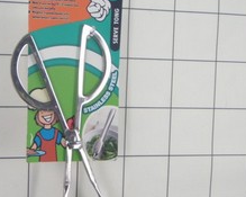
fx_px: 662
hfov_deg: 21.0
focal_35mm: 91
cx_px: 91
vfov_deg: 16.9
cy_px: 116
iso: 125
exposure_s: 1/40
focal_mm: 9.13
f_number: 4
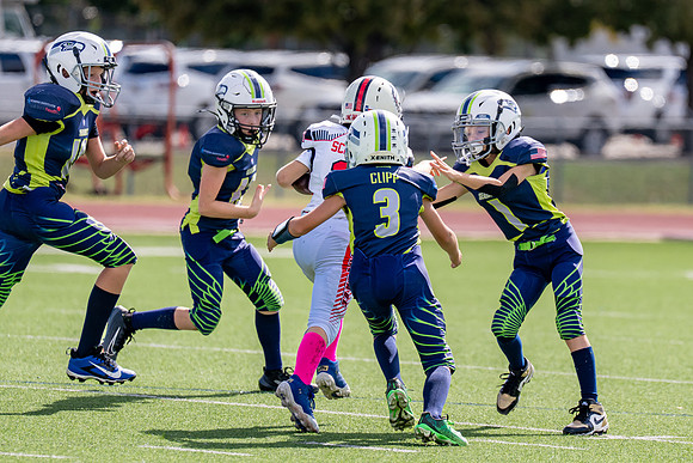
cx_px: 450
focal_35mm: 392
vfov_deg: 3.5
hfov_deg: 5.2
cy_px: 229
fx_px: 7556
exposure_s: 1/4000
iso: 250
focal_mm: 200
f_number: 2.8
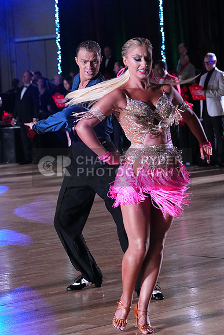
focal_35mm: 131
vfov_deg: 15.6
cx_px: 112
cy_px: 168
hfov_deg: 10.5
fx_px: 1222
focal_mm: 131
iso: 12800
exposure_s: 1/400
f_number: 7.1
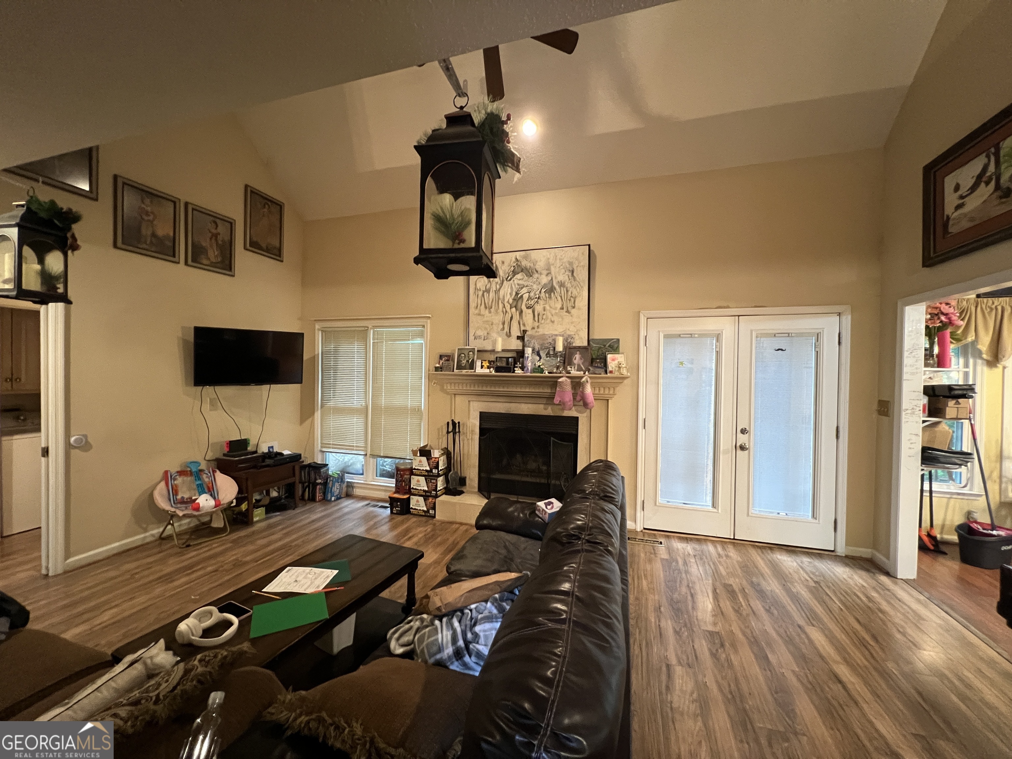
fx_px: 380
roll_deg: -0.4
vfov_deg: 89.9
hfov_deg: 106.2
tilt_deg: -1.3
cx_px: 506
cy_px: 380
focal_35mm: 13
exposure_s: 1/40
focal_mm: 1.57
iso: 800
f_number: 1.8
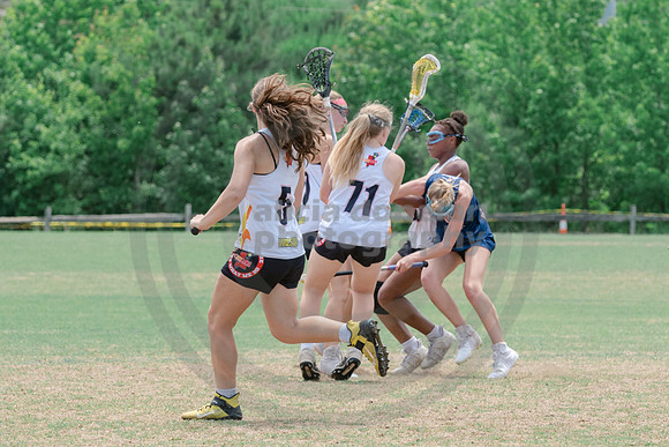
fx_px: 5798
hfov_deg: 6.6
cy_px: 324
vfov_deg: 4.4
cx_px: 326
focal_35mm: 312
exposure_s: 1/1600
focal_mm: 135
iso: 400
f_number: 5
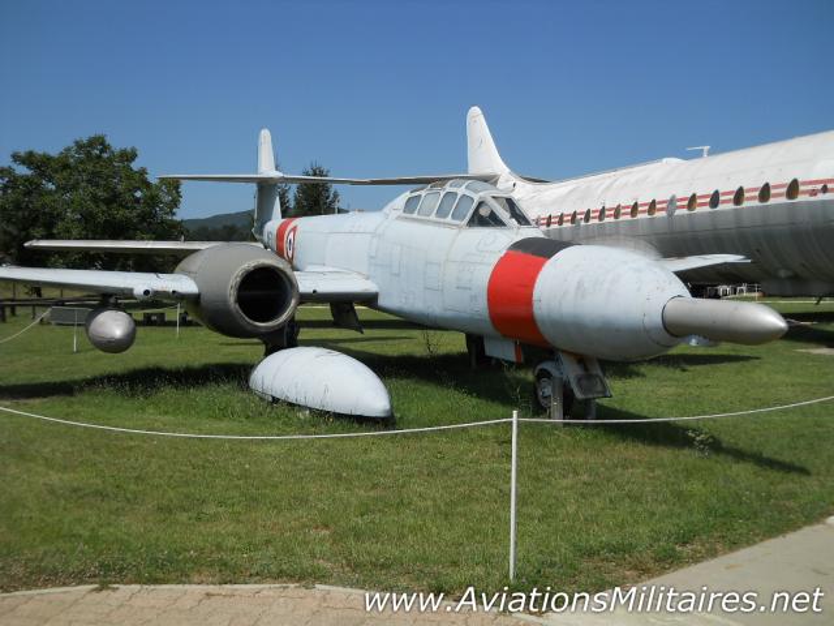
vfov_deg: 35.1
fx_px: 988
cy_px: 313
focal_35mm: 41
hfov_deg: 45.8
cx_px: 417
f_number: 5.5
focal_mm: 6.72
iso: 80
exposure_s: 1/640
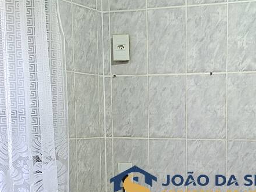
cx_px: 200
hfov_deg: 25.6
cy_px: 186
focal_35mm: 75
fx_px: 554
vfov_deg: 19.1
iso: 160
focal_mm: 5.54
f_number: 1.8
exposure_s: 1/120
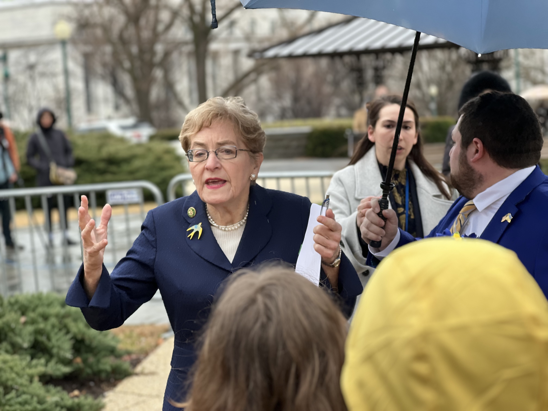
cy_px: 206
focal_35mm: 77
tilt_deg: -7.2
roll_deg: +3.0
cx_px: 274
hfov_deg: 25.3
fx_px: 1219
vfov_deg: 19.1
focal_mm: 9
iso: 40
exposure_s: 1/121
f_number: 2.8
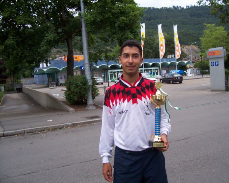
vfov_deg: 41.2
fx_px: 244
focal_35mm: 36
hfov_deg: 50.2
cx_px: 124
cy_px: 92
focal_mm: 5.6
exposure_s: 1/156
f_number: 2.7
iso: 80
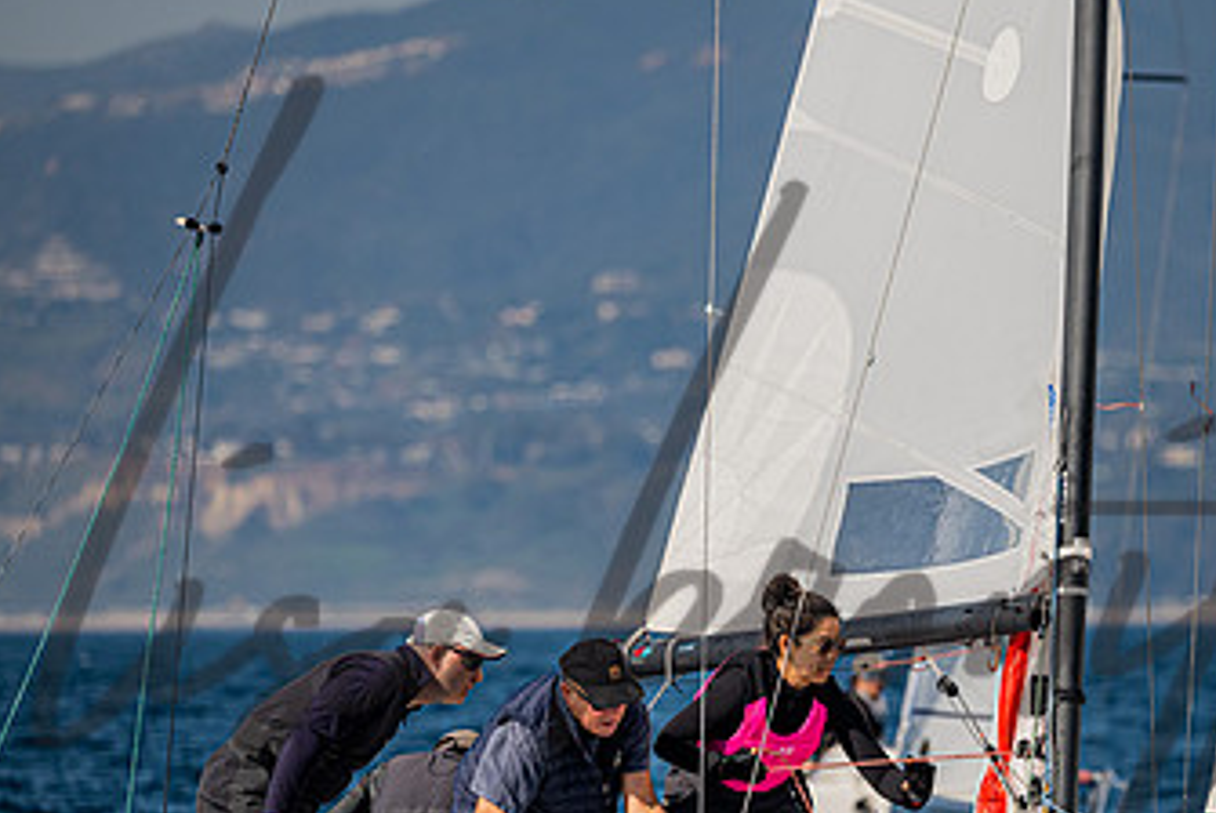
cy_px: 593
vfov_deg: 2.9
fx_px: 16295
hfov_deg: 4.3
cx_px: 824
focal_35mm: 482
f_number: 5
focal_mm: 270
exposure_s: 1/5000
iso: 400
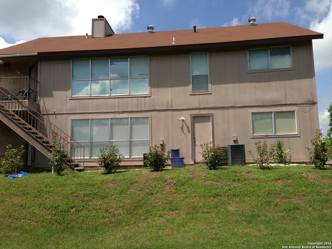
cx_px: 166
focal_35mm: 33
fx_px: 317
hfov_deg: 55.4
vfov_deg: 42.9
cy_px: 124
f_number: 2.4
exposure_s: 1/1695
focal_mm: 4.13
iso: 50
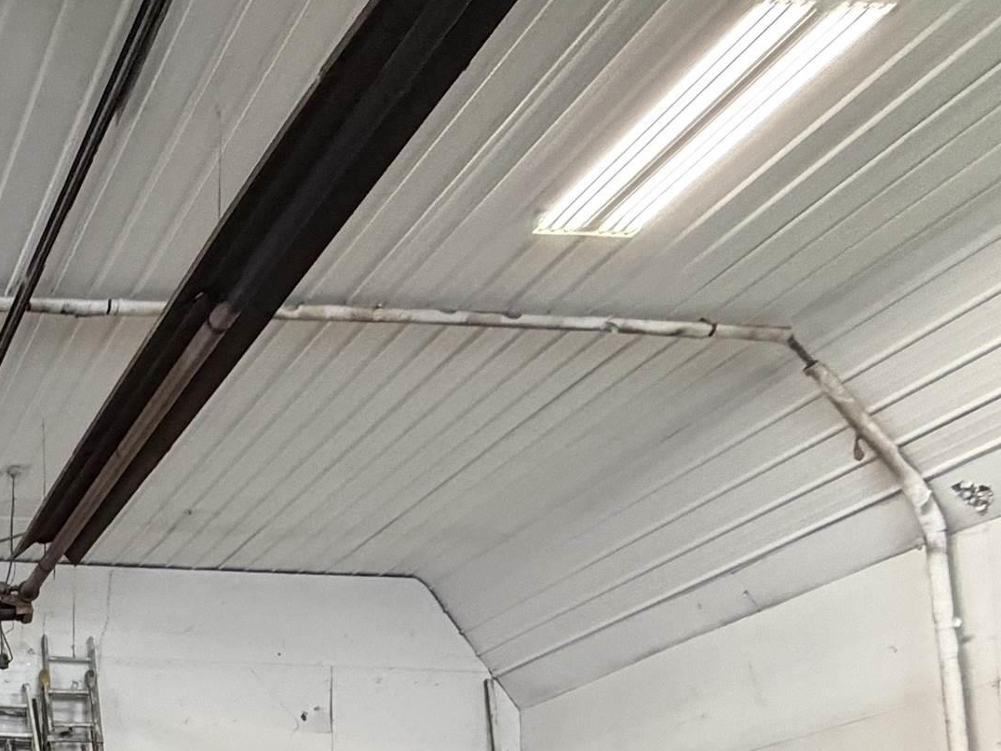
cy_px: 949
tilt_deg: +5.7
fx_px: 1157
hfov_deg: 34.5
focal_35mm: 40
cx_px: -273
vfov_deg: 29.6
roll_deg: -2.4
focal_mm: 2.22
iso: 320
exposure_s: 1/60
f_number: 2.2
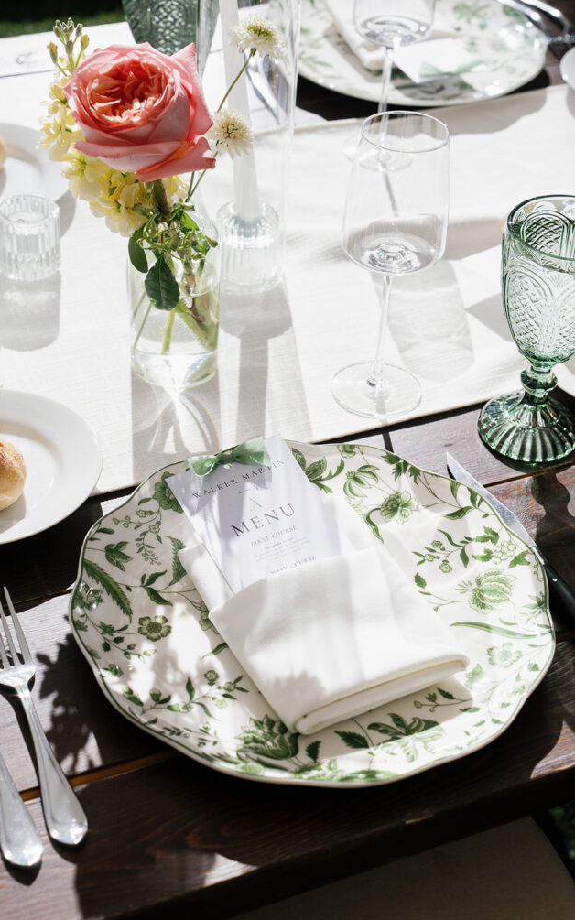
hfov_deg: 24.0
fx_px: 1354
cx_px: 263
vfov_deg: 37.5
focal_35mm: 54
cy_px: 452
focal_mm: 35
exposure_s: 1/6400
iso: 200
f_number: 4
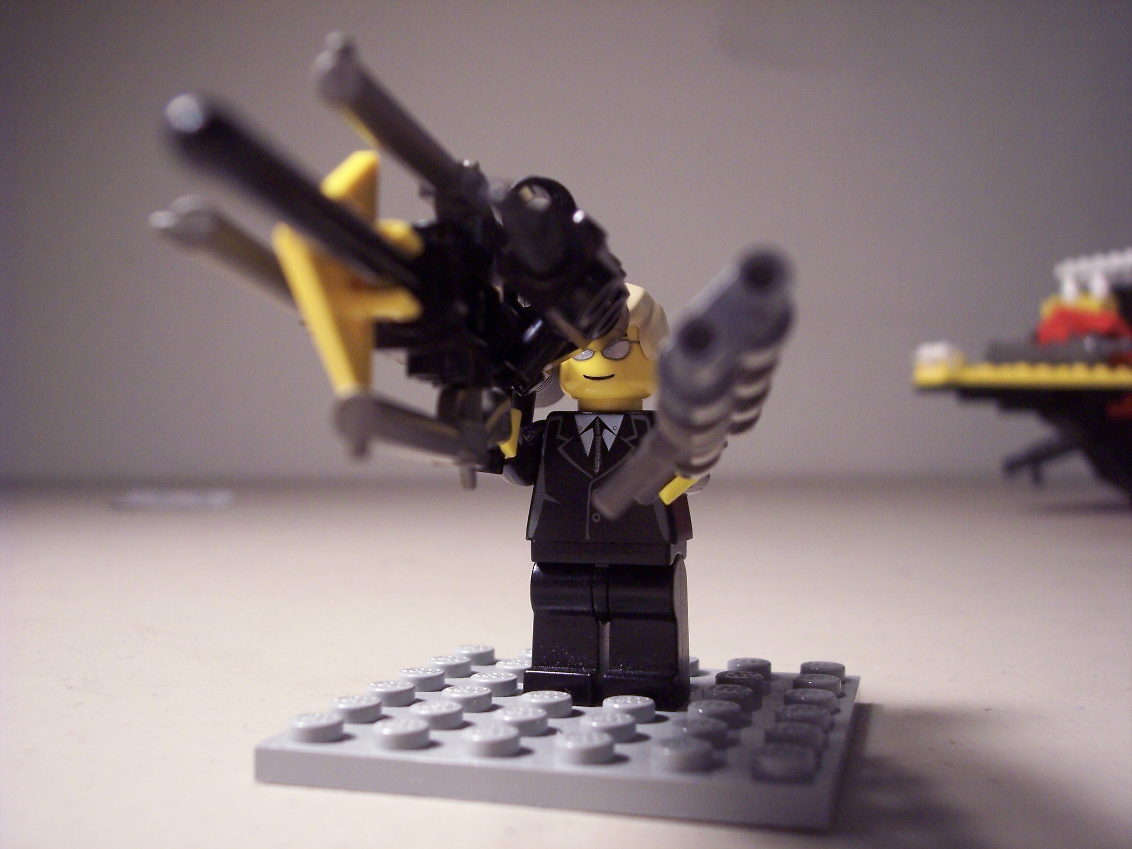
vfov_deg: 36.8
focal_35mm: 39
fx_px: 1275
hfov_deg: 47.9
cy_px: 424
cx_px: 566
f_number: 3.4
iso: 200
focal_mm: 8
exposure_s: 1/15
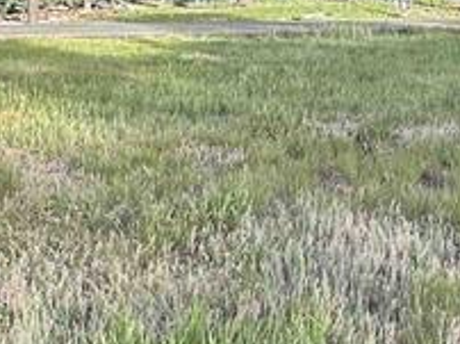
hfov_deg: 26.6
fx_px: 942
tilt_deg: -5.2
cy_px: 39
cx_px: 410
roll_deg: -1.0
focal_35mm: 71
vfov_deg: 20.3
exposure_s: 1/173
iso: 40
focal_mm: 2.22
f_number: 2.2
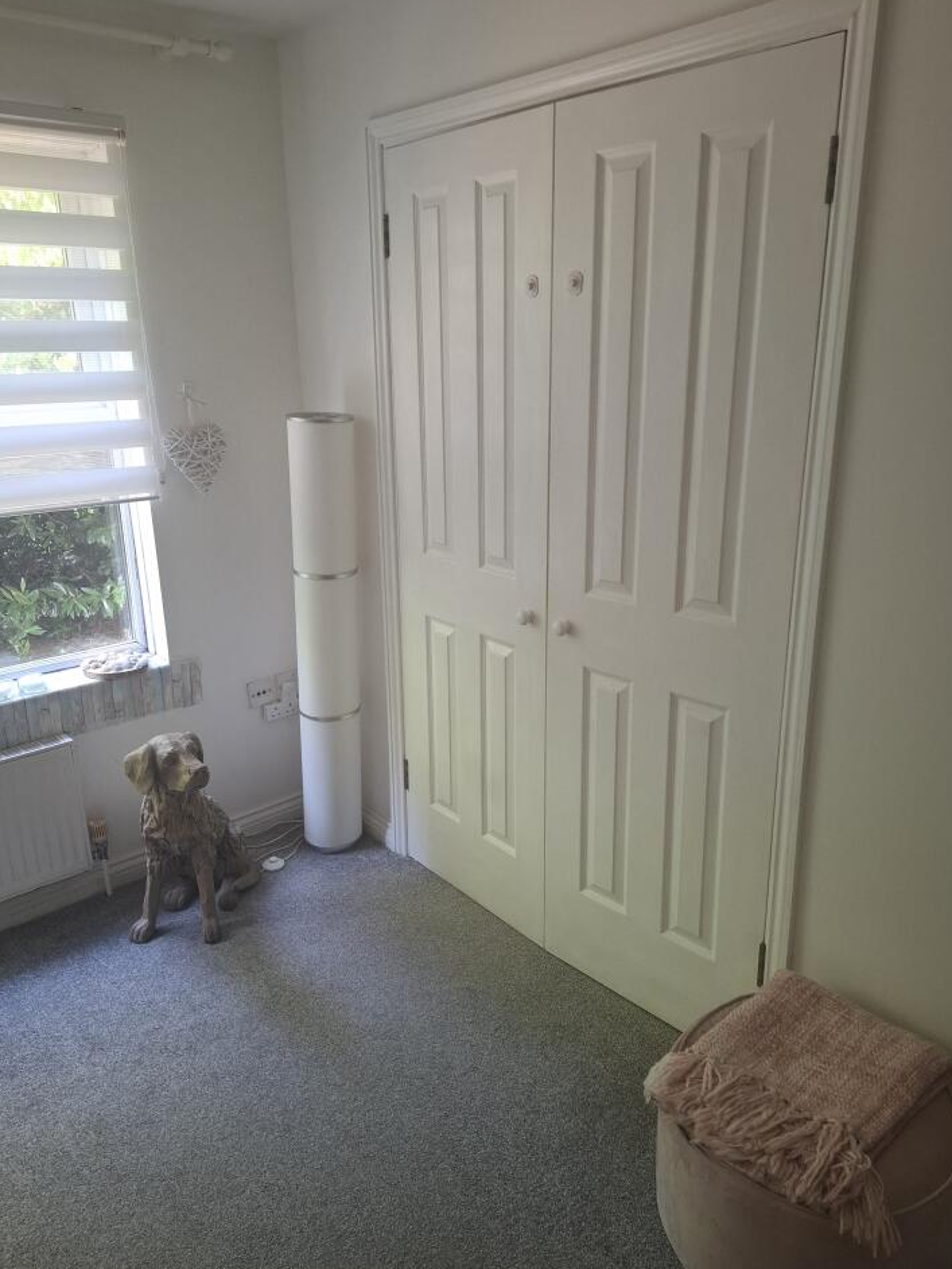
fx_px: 916
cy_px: 633
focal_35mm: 25
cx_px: 473
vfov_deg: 69.4
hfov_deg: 54.9
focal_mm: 5.54
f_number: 1.8
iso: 200
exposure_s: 1/50
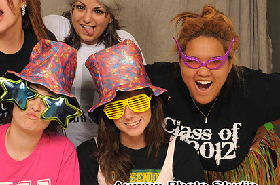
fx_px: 722
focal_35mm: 93
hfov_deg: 21.8
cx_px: 84
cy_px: 69
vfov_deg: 14.6
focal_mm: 44
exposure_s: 1/125
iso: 200
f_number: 6.3
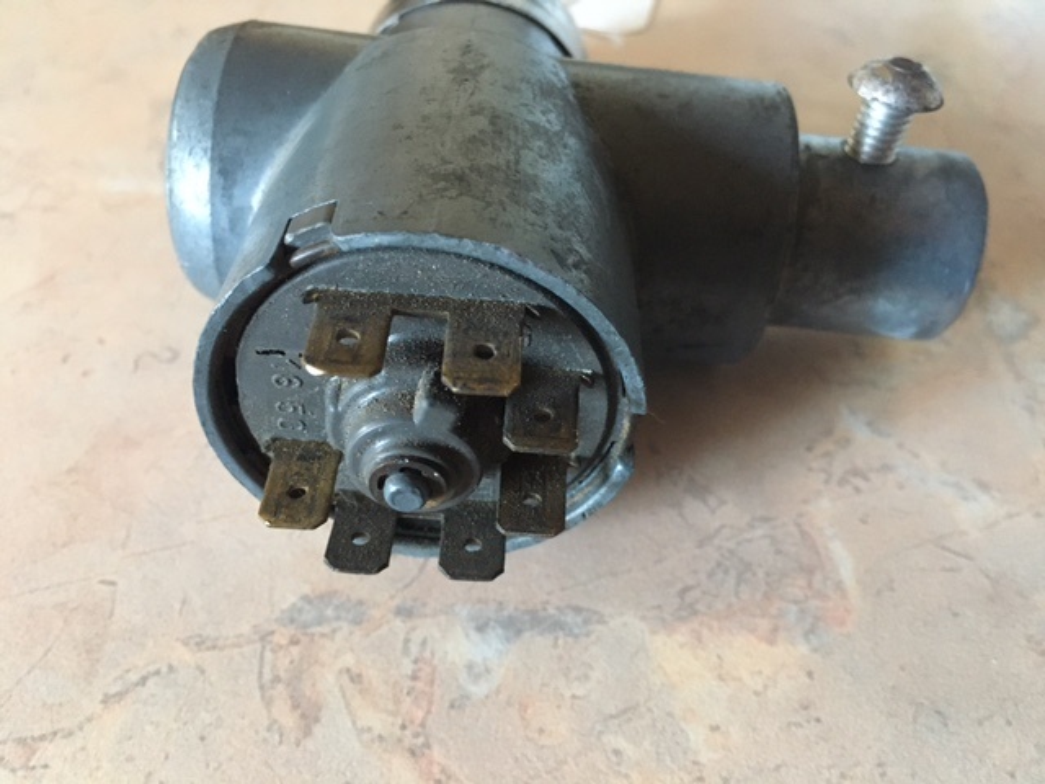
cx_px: 522
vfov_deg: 48.2
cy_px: 392
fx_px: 875
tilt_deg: -50.6
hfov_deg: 61.7
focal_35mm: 29
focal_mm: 4.15
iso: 250
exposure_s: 1/17
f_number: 2.2
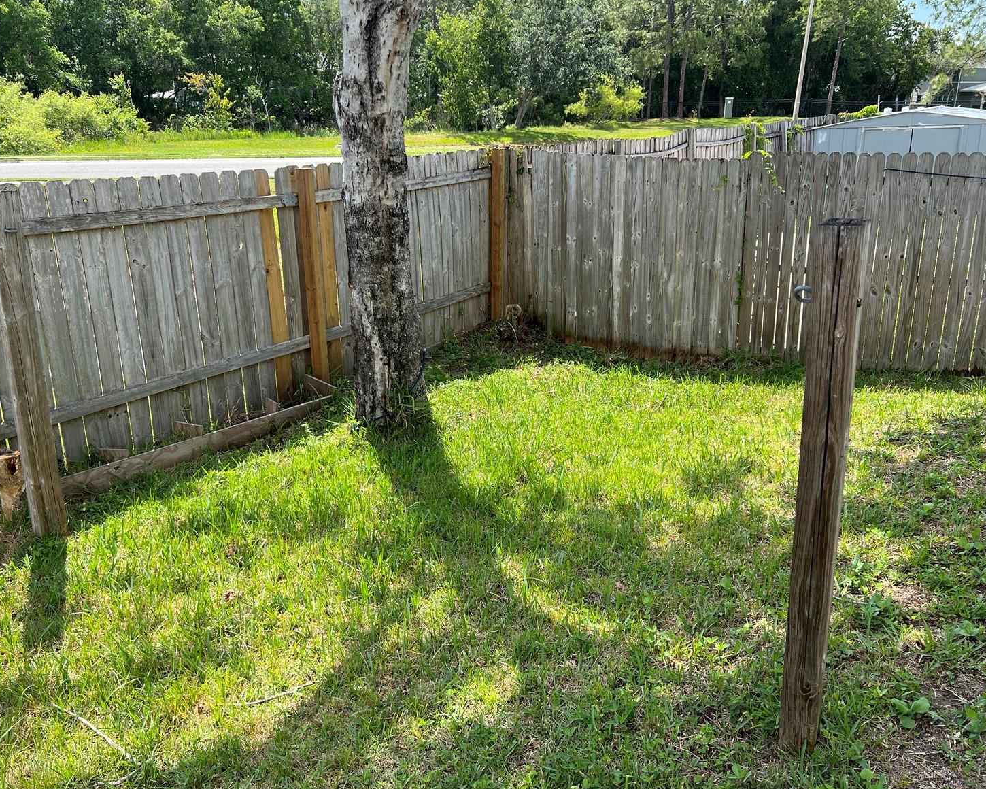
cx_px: 479
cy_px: 385
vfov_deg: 51.5
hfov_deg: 62.2
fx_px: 817
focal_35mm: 28
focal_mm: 5.7
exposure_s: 1/1377
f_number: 1.5
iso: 50
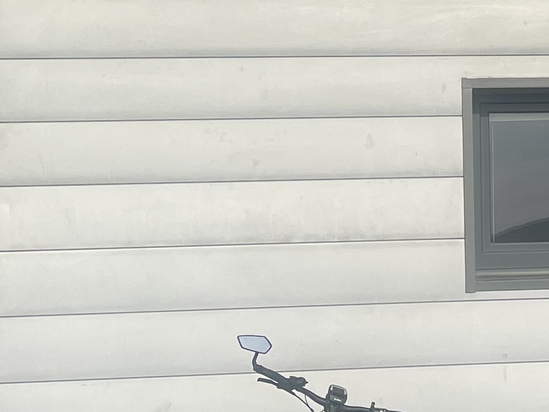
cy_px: 14
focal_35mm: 113
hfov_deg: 17.0
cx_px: 571
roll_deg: +1.5
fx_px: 1792
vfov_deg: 13.0
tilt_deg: +8.5
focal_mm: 4.2
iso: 32
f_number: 1.6
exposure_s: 1/4831
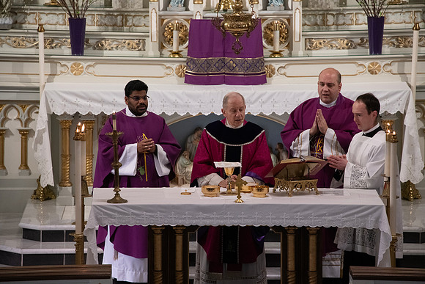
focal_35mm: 300
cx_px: 212
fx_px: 3542
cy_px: 142
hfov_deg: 6.9
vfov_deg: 4.6
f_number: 9
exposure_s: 1/100
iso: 4000
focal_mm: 300
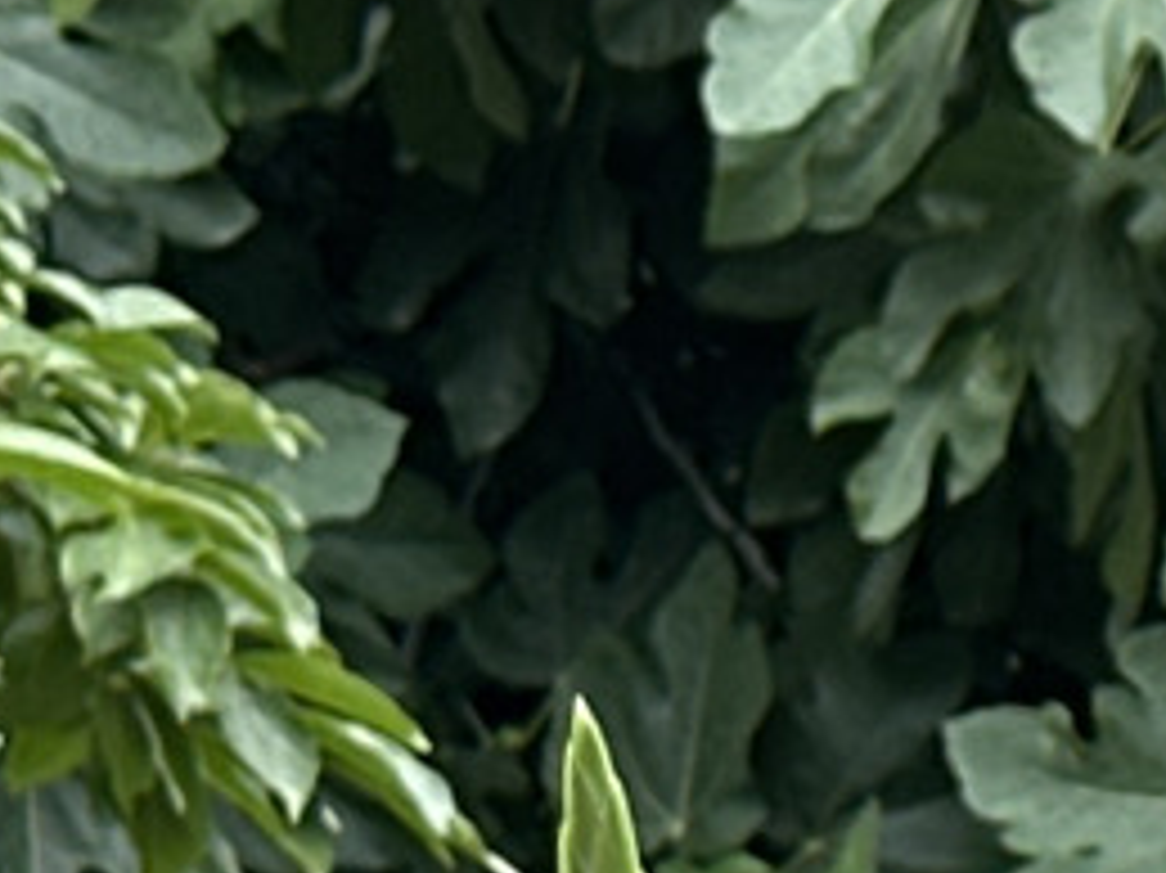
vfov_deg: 4.0
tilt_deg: -4.2
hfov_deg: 5.3
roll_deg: +3.7
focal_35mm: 371
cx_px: 2062
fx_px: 12491
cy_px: 1215
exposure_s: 1/183
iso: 50
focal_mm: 6.86
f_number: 1.78
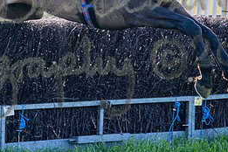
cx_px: 75
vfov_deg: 4.8
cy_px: -36
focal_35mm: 286
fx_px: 1811
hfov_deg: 7.2
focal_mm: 70
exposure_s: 1/1250
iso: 320
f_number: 4
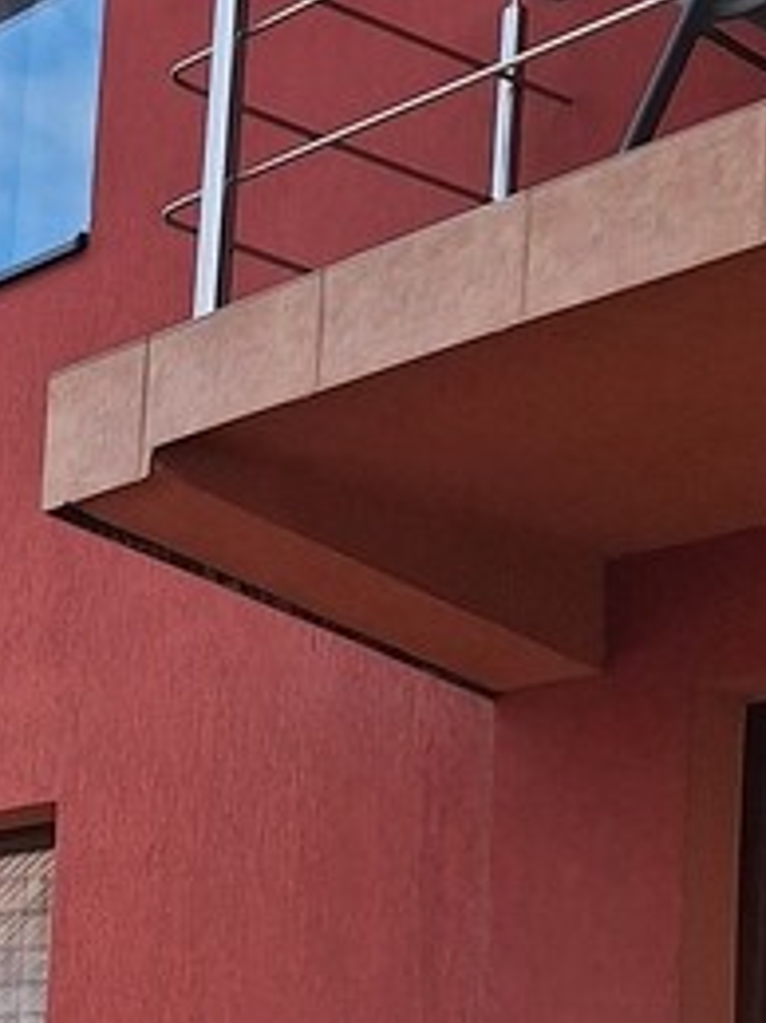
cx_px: -296
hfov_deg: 15.3
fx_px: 2687
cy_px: 944
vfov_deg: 21.0
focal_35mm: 91
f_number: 1.8
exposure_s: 1/1096
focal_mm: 5.54
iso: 40
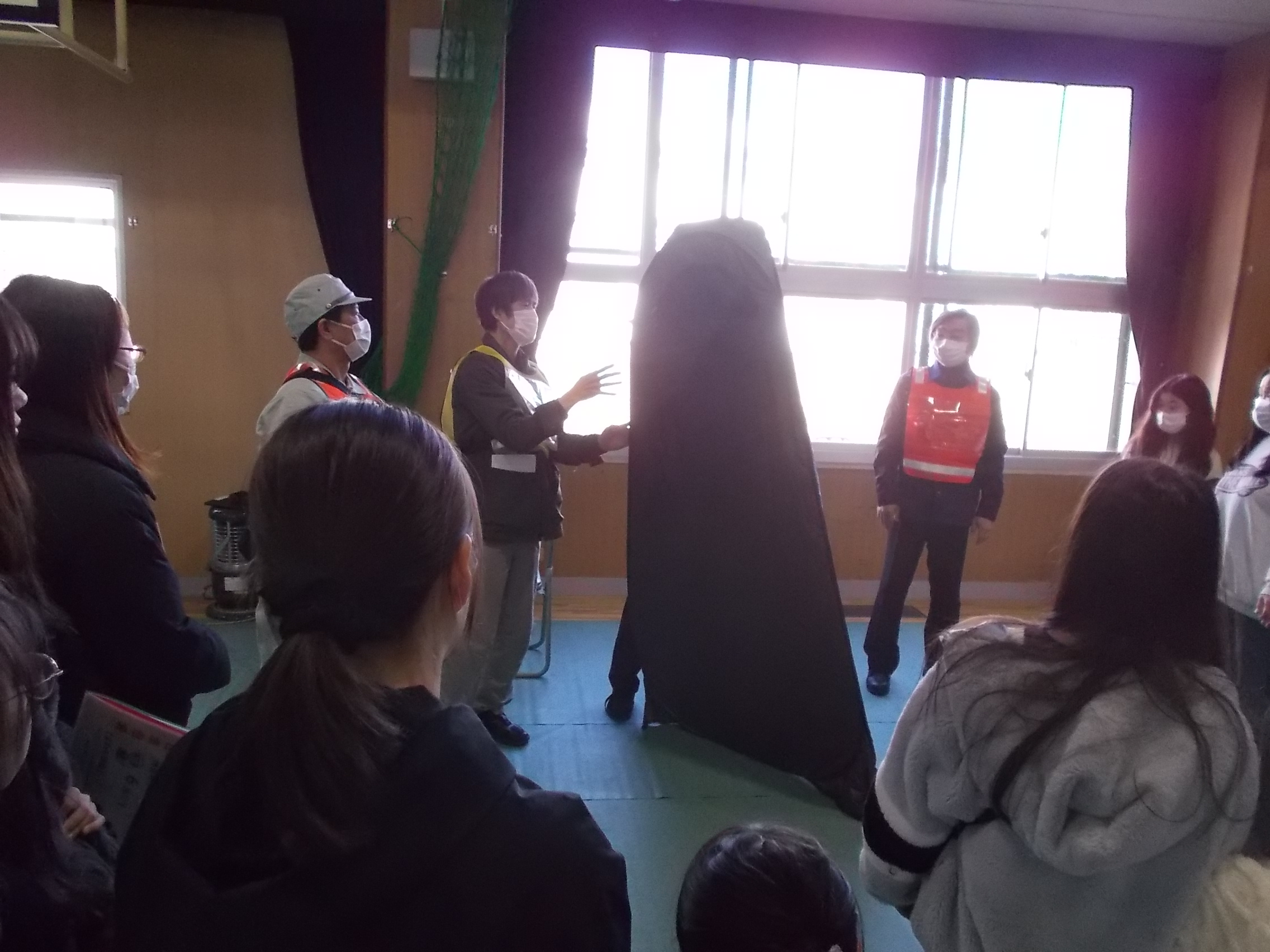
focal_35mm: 30
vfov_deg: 46.8
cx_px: 635
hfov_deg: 60.0
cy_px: 476
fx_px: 1101
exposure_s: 1/160
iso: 400
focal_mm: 5.3
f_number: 3.4
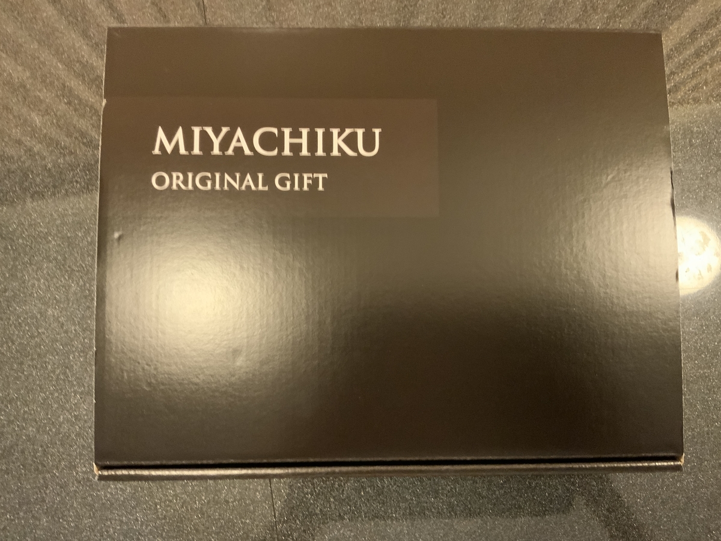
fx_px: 604
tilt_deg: -84.4
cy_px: 270
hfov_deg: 61.7
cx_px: 360
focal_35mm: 29
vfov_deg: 48.2
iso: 400
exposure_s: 1/25
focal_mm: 3
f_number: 1.8
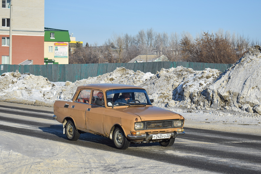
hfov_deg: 24.6
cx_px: 130
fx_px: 598
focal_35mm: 82
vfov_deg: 16.6
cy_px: 87
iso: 100
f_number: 5.6
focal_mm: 55
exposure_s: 1/800
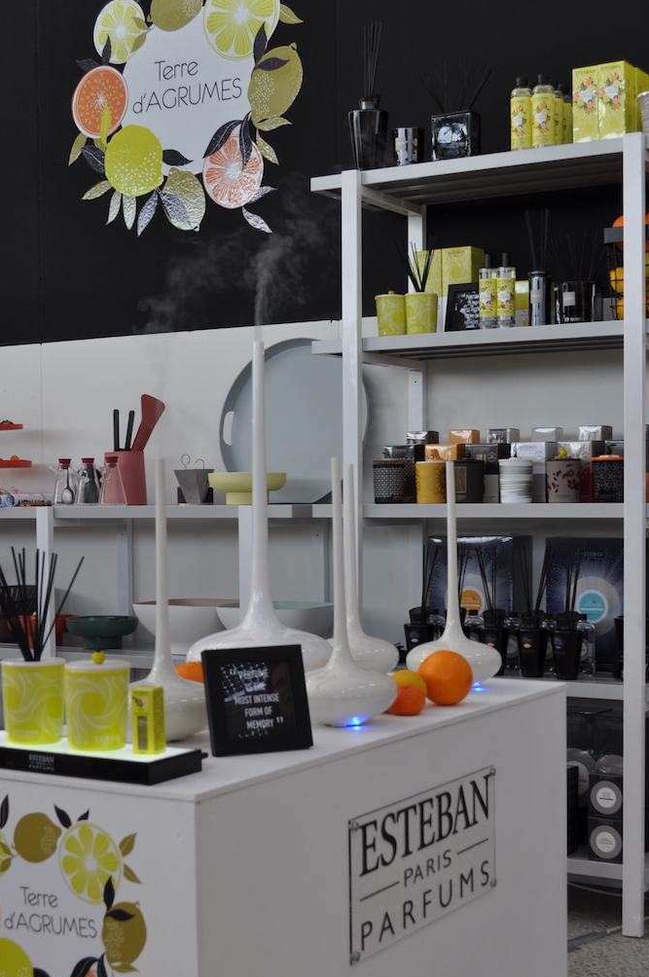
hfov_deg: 25.0
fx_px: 1464
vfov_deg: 36.9
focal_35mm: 54
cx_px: 314
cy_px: 533
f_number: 5.6
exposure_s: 1/125
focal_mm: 24
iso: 200
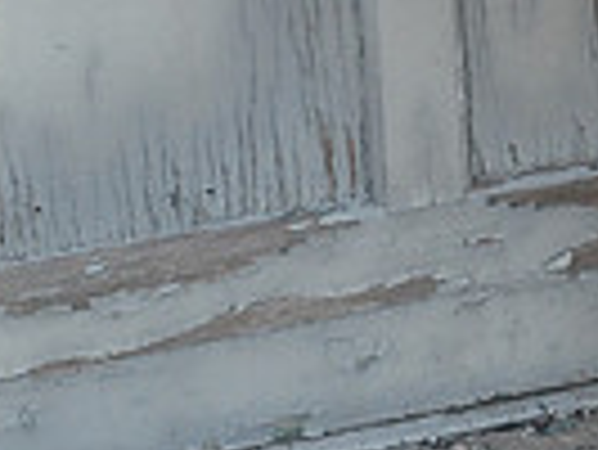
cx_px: 760
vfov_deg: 7.0
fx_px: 3475
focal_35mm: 201
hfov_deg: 9.7
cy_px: -644
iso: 640
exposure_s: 1/160
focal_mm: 32
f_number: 11
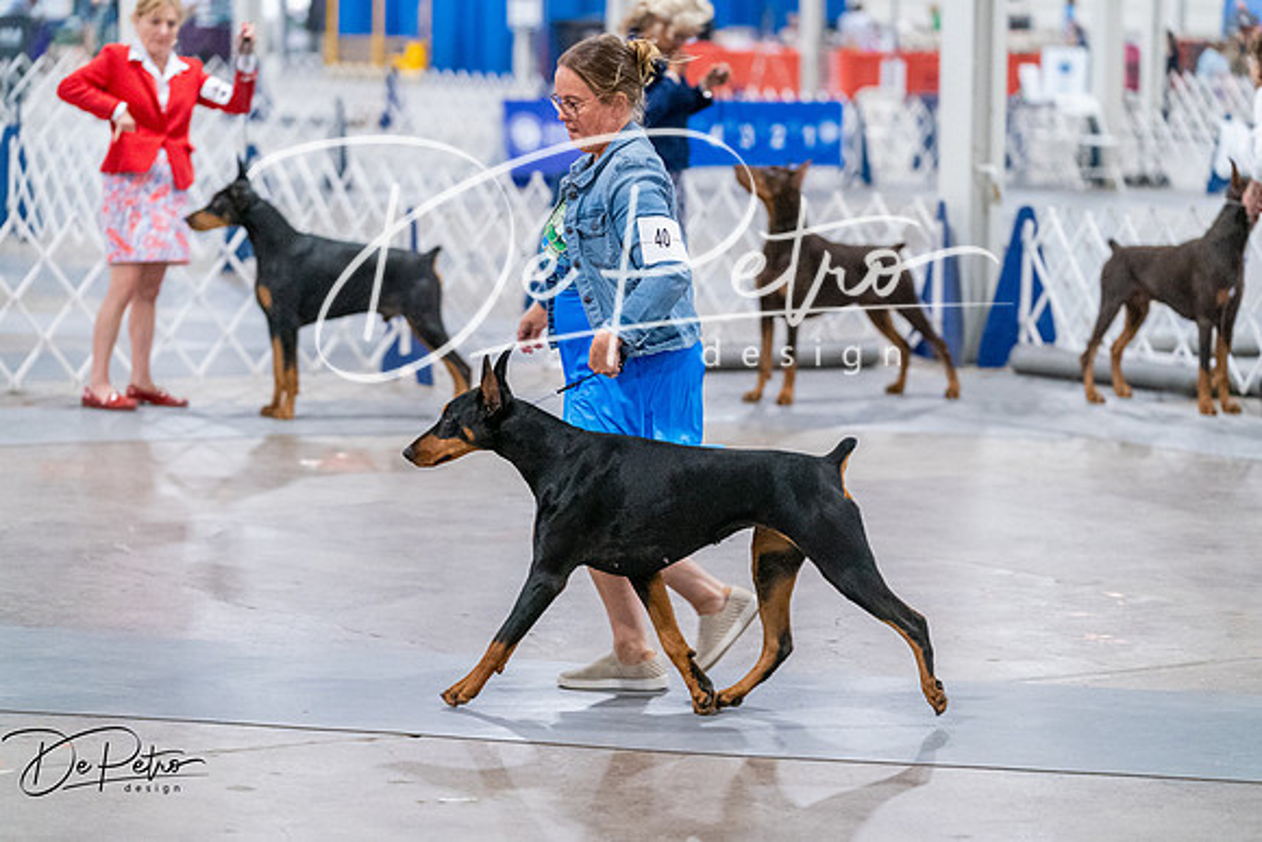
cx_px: 631
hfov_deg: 16.1
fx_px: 4453
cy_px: 421
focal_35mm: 127
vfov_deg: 10.8
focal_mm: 127
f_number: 3.2
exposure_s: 1/320
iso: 6400
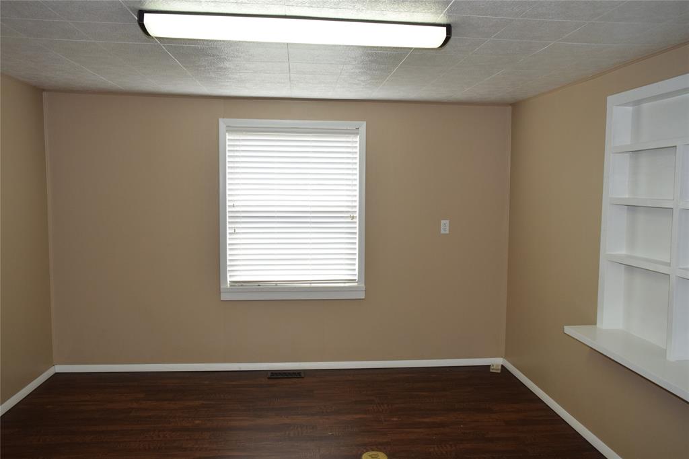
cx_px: 344
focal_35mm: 27
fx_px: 517
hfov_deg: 67.4
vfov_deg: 47.9
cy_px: 230
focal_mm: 18
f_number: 5.6
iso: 800
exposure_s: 1/125
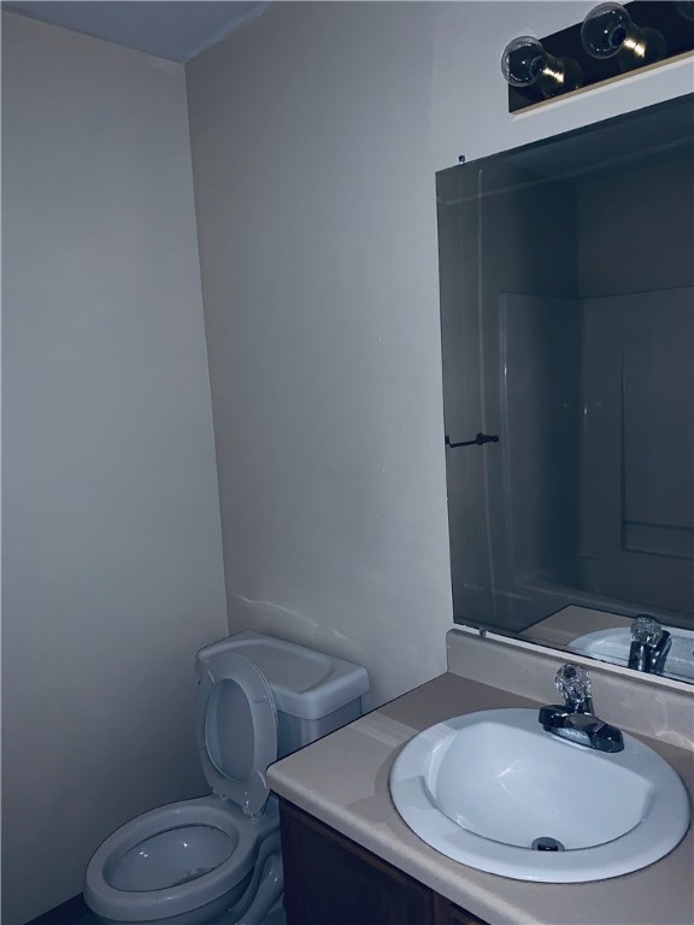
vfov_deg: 67.3
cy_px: 462
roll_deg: +3.3
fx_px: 695
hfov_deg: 53.1
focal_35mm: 26
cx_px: 347
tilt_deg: -5.7
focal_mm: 4.25
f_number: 1.8
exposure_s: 1/14
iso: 64
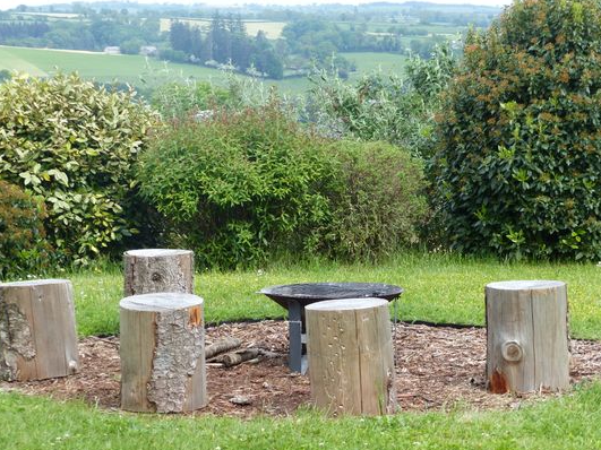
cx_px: 297
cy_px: 232
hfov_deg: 16.3
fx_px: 2100
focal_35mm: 121
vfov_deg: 12.2
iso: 100
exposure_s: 1/320
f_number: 4
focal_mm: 19.2
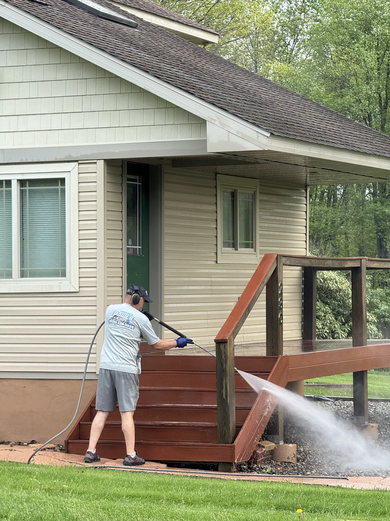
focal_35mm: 120
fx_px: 1803
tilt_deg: +0.7
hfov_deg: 12.3
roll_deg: +1.1
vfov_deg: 16.4
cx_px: 195
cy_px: 260
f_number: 2.8
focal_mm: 15.66
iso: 50
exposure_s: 1/240
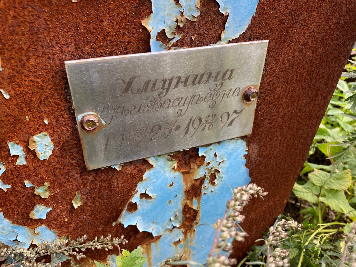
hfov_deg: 65.3
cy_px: 135
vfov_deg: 51.3
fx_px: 278
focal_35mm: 27
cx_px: 181
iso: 40
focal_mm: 4.25
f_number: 1.8
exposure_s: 1/122
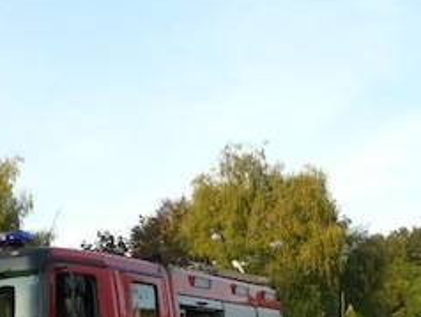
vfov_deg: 22.4
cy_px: 320
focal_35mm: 63
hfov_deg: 30.7
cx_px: 198
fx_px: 767
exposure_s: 1/200
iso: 100
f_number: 2.8
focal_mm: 4.6
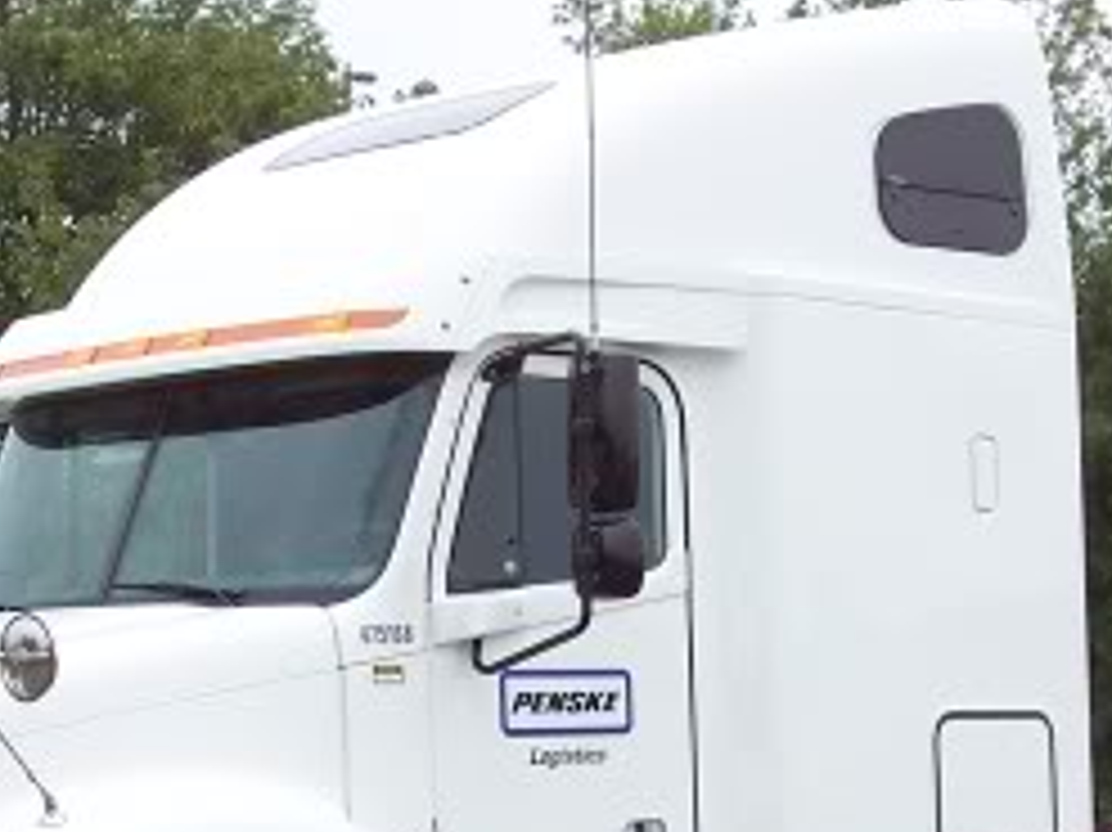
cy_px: 787
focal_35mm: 98
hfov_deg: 20.0
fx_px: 3147
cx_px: 567
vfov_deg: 14.9
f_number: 3
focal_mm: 7
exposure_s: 1/350
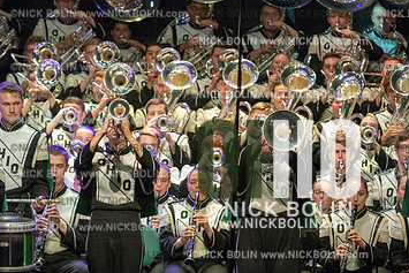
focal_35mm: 359
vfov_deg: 3.8
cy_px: 174
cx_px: 279
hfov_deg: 5.7
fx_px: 4080
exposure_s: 1/320
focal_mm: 220
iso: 8000
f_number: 5.6
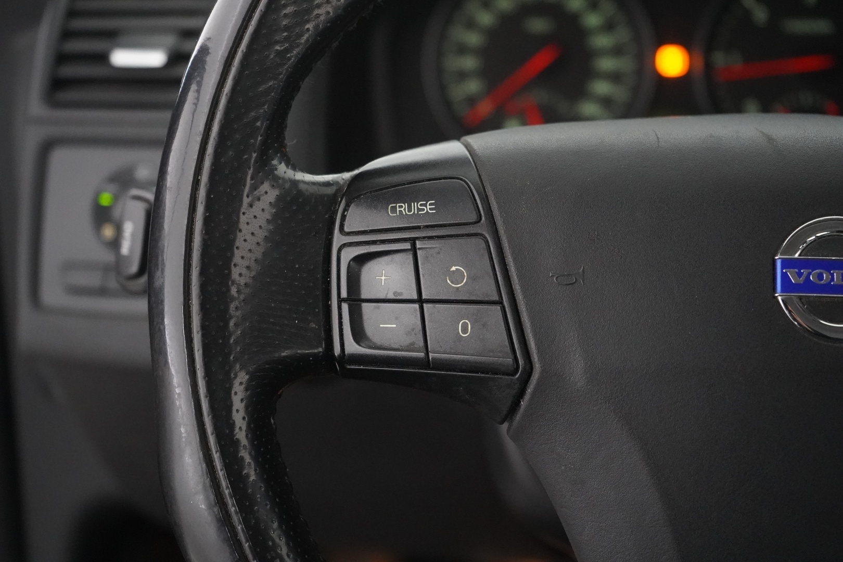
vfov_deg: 22.6
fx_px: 1405
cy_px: 281
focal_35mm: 60
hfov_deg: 33.4
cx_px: 422
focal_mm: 60
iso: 12800
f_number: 5
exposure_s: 1/60
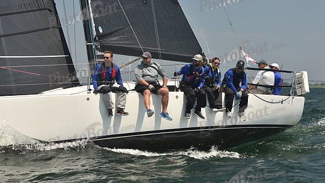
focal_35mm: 90
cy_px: 94
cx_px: 167
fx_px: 775
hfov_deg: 23.7
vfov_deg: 13.4
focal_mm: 78
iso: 250
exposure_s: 1/640
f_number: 5.6
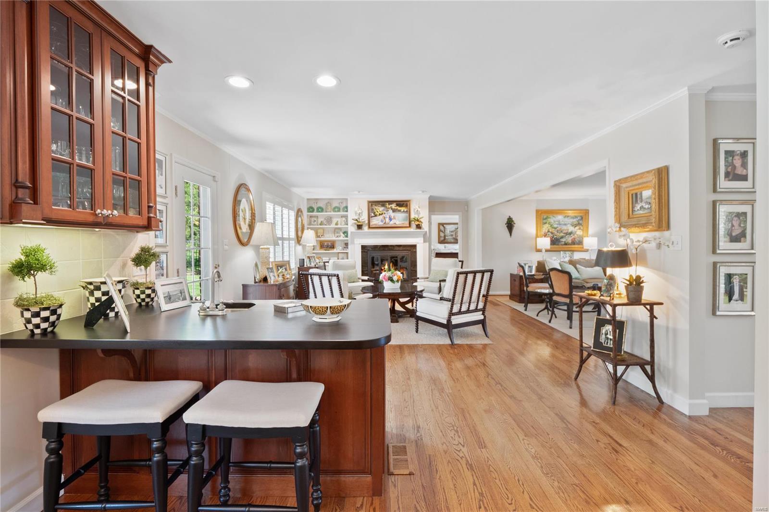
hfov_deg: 96.7
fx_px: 342
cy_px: 256
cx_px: 384
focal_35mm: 16
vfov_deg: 73.7
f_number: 8
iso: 400
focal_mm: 8
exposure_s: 1/2
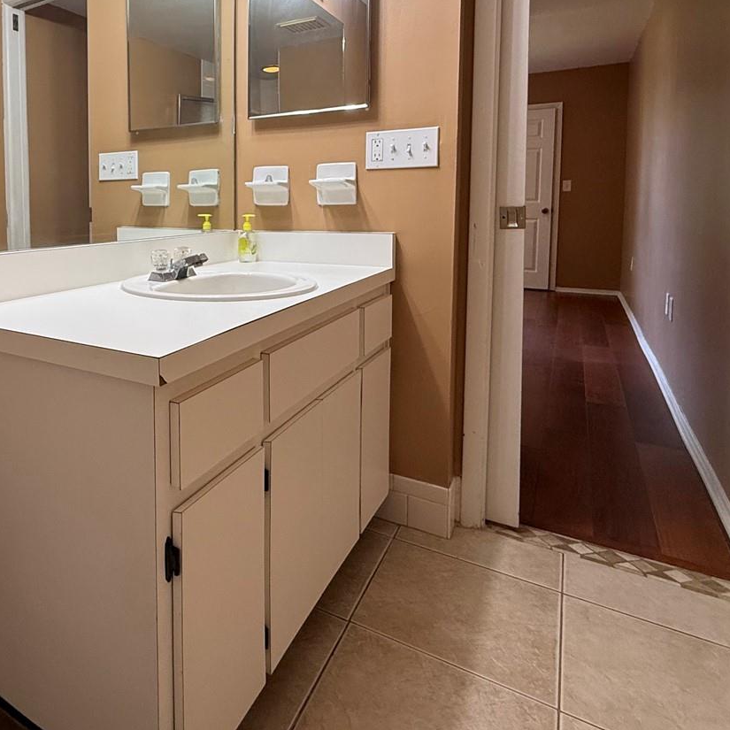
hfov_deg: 60.8
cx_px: 167
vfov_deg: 63.4
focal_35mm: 24
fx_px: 573
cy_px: 242
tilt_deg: -3.8
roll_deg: +0.4
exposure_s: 1/120
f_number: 2.2
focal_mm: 2.22
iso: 200
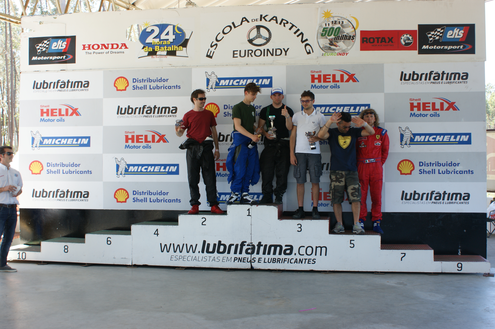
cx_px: 248
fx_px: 536
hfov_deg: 49.6
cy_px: 164
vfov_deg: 34.2
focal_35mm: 39
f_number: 5
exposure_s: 1/50
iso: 100
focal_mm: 26
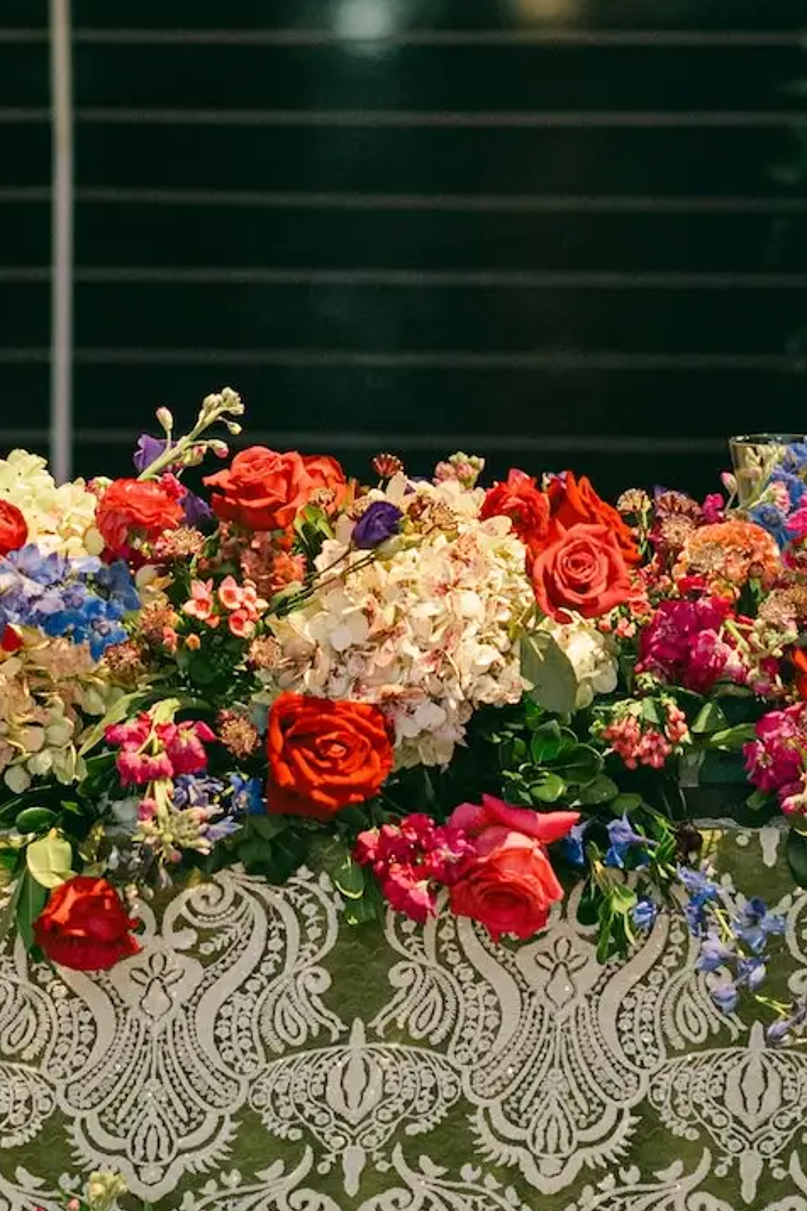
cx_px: 132
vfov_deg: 9.7
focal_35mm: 210
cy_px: -115
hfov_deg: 6.5
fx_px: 7061
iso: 1250
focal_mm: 50
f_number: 1.6
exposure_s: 1/100
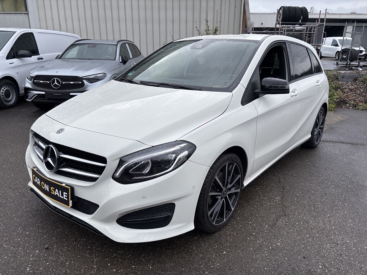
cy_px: 138
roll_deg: -1.0
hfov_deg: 67.3
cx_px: 184
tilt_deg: -17.6
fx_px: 276
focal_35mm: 26
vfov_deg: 53.1
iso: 50
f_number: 1.6
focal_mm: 5.96
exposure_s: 1/1876
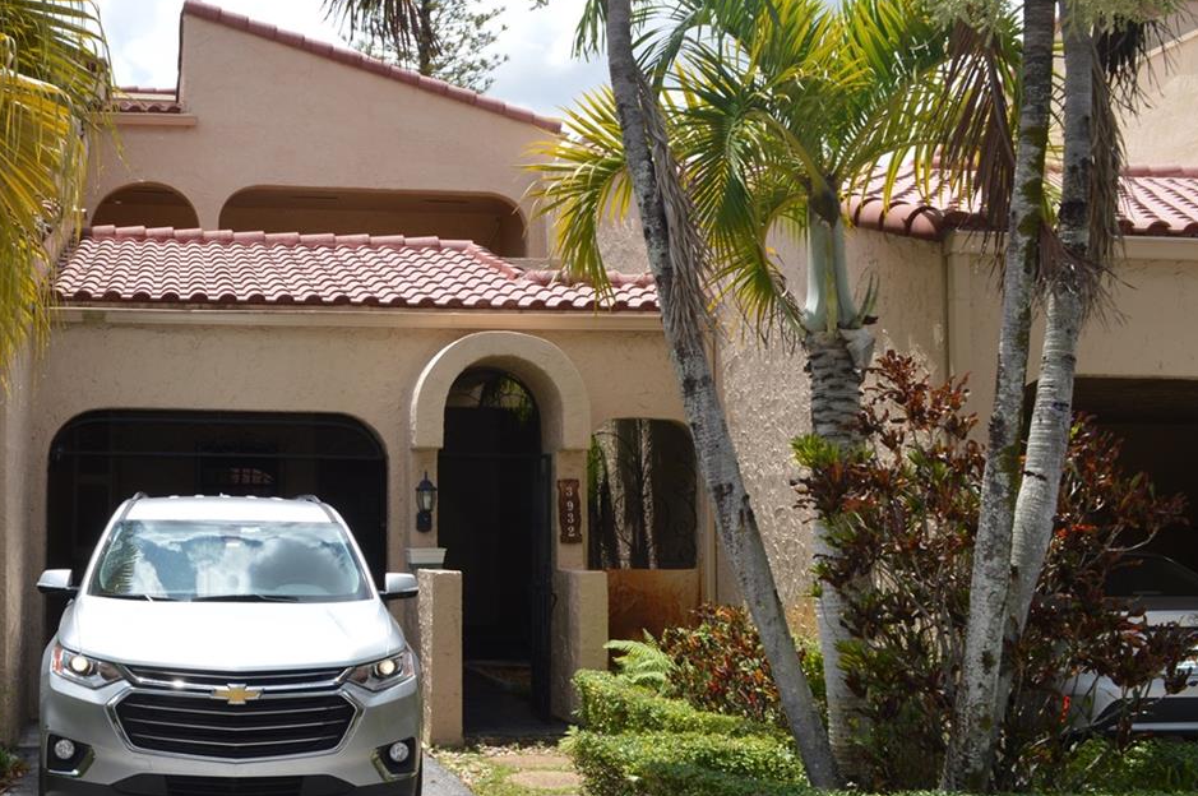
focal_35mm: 46
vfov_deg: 29.2
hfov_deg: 41.7
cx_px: 316
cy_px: 395
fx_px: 1529
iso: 100
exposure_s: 1/200
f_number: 8
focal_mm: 18
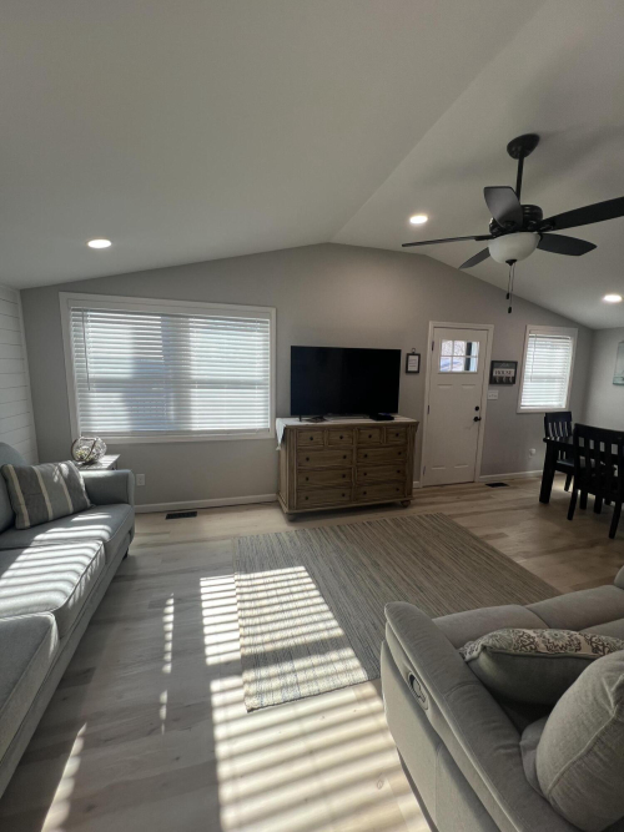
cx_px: 312
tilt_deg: -9.0
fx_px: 313
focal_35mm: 13
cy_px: 416
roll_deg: -1.1
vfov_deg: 106.2
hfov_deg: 89.9
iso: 50
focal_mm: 1.57
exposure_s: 1/120
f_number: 1.8
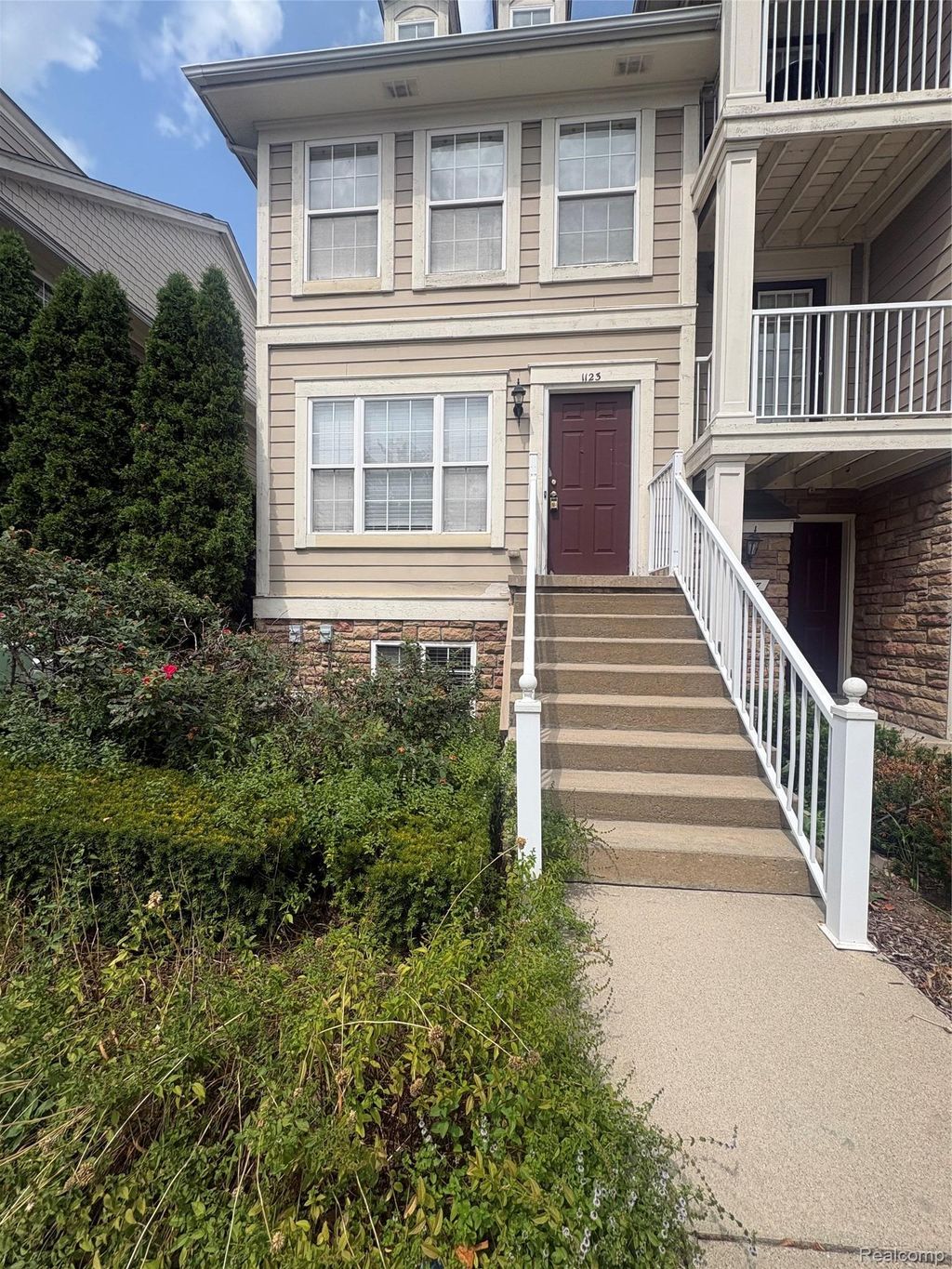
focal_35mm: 14
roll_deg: -1.1
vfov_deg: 102.1
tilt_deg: -1.8
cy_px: 634
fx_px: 513
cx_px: 476
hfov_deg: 85.7
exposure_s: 1/2342
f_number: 2.2
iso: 50
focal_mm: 2.22
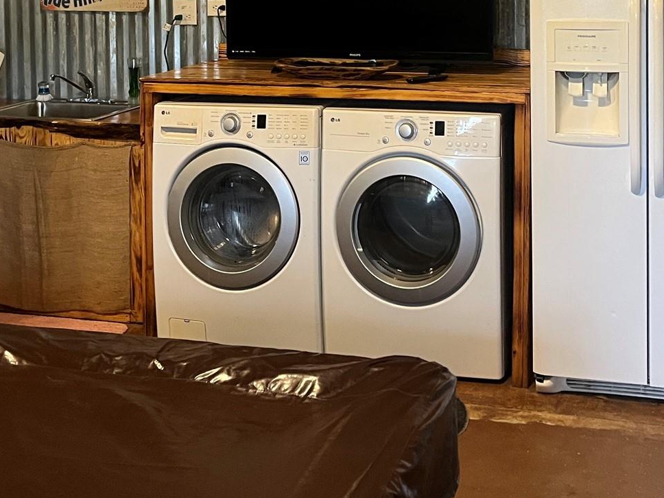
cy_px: 8
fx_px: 1055
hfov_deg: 34.9
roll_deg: +0.4
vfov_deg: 25.3
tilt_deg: -2.9
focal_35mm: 55
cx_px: 387
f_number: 1.6
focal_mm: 5.1
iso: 400
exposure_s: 1/60
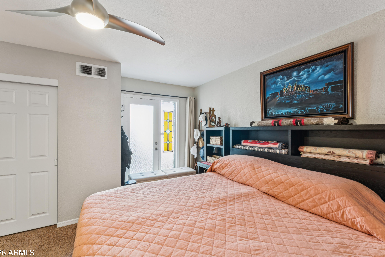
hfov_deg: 100.4
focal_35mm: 15
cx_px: 194
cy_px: 128
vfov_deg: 77.3
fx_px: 160
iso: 400
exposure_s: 1/4
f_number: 13
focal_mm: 14
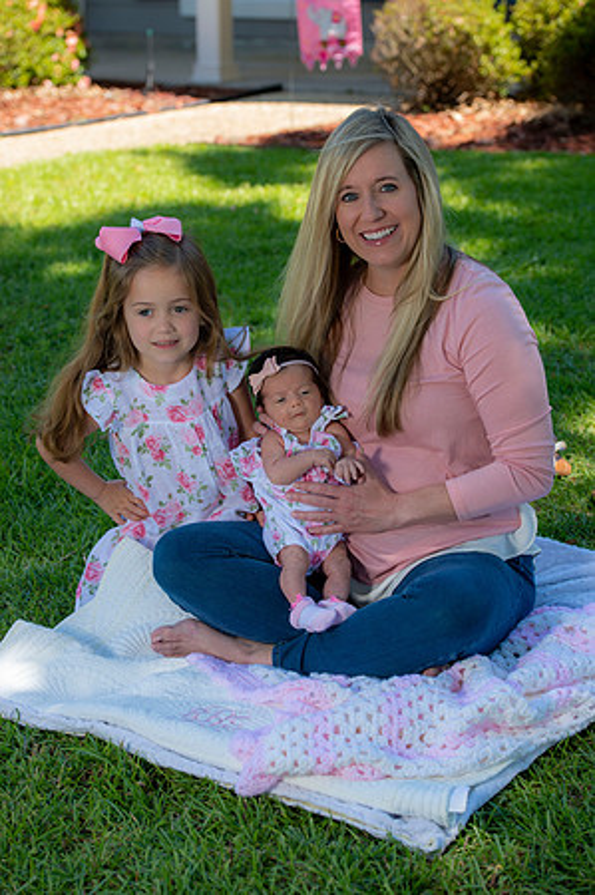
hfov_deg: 15.9
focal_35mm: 86
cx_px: 298
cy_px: 448
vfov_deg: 23.7
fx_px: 2137
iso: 100
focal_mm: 86
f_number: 5.6
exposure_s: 1/160
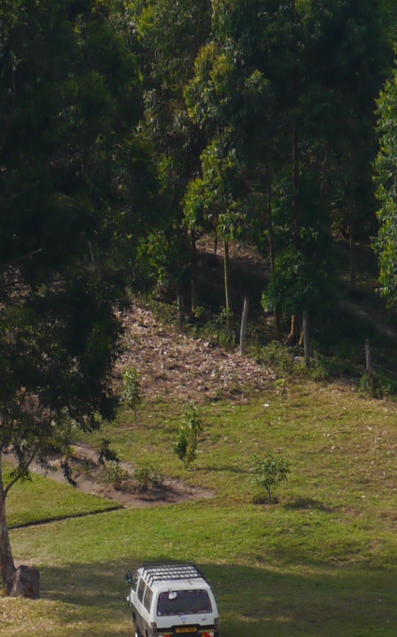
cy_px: 506
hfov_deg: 3.0
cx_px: -649
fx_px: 7400
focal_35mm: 427
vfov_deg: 4.9
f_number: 8
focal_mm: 42
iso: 160
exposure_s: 1/320
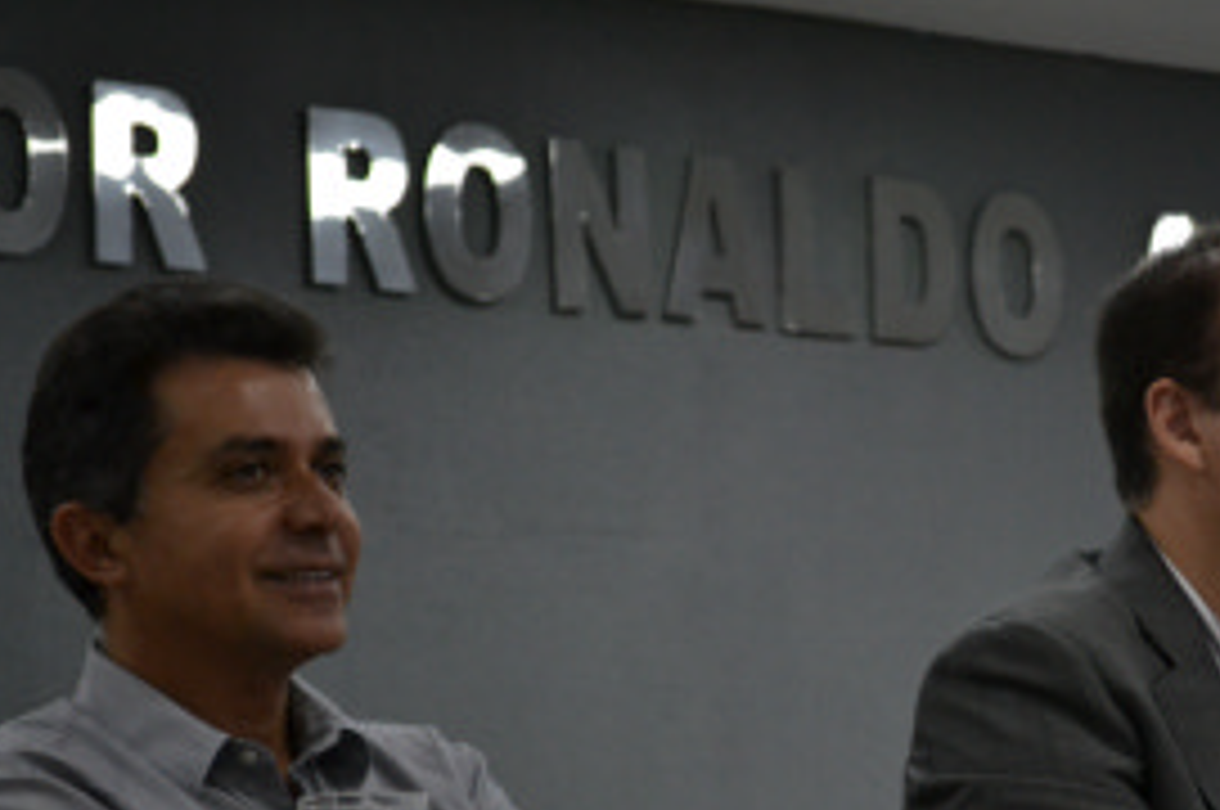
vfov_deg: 9.5
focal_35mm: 144
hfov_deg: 14.1
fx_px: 4874
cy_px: 601
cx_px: 1089
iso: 1600
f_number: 5.6
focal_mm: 52
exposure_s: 1/80
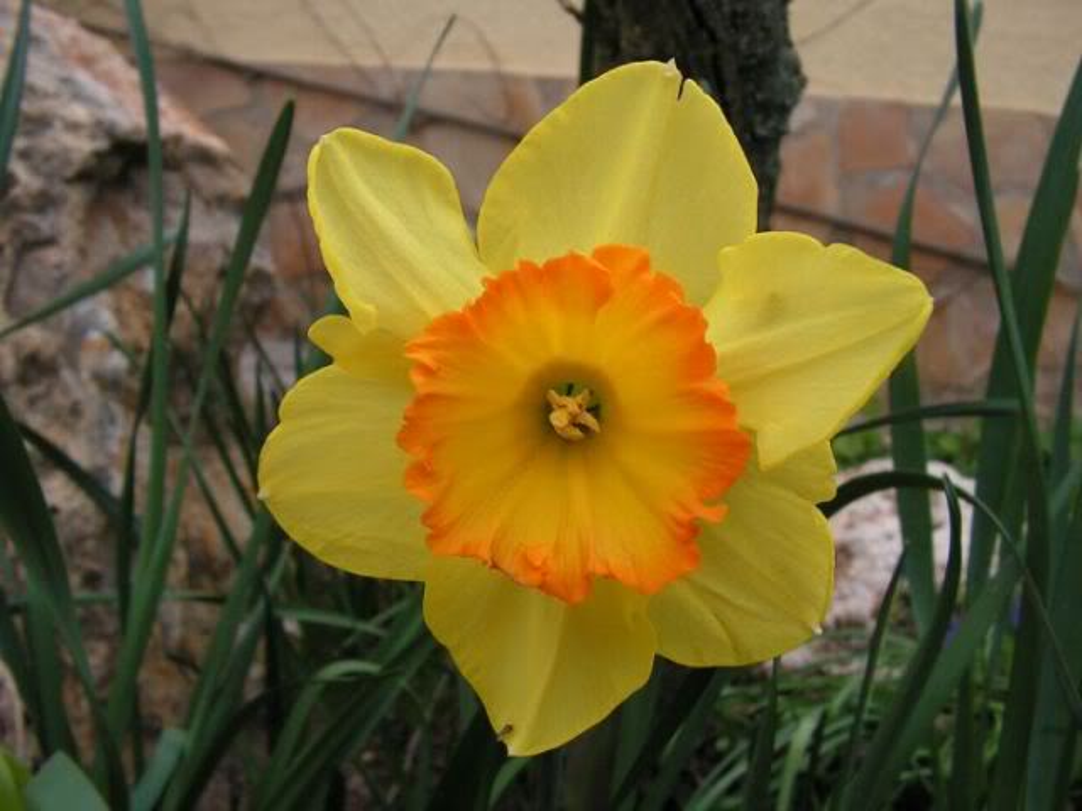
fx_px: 1125
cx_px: 541
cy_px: 406
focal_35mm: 36
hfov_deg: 51.4
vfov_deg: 39.7
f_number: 4.8
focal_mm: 6
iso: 64
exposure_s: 1/200
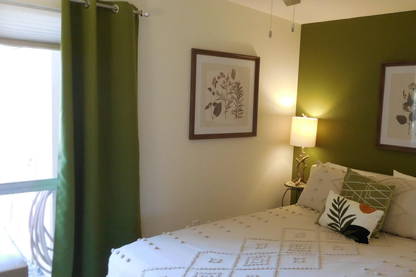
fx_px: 381
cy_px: 140
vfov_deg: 40.0
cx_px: 249
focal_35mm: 33
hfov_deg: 56.8
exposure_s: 1/30
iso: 280
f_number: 3.3
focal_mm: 4.5
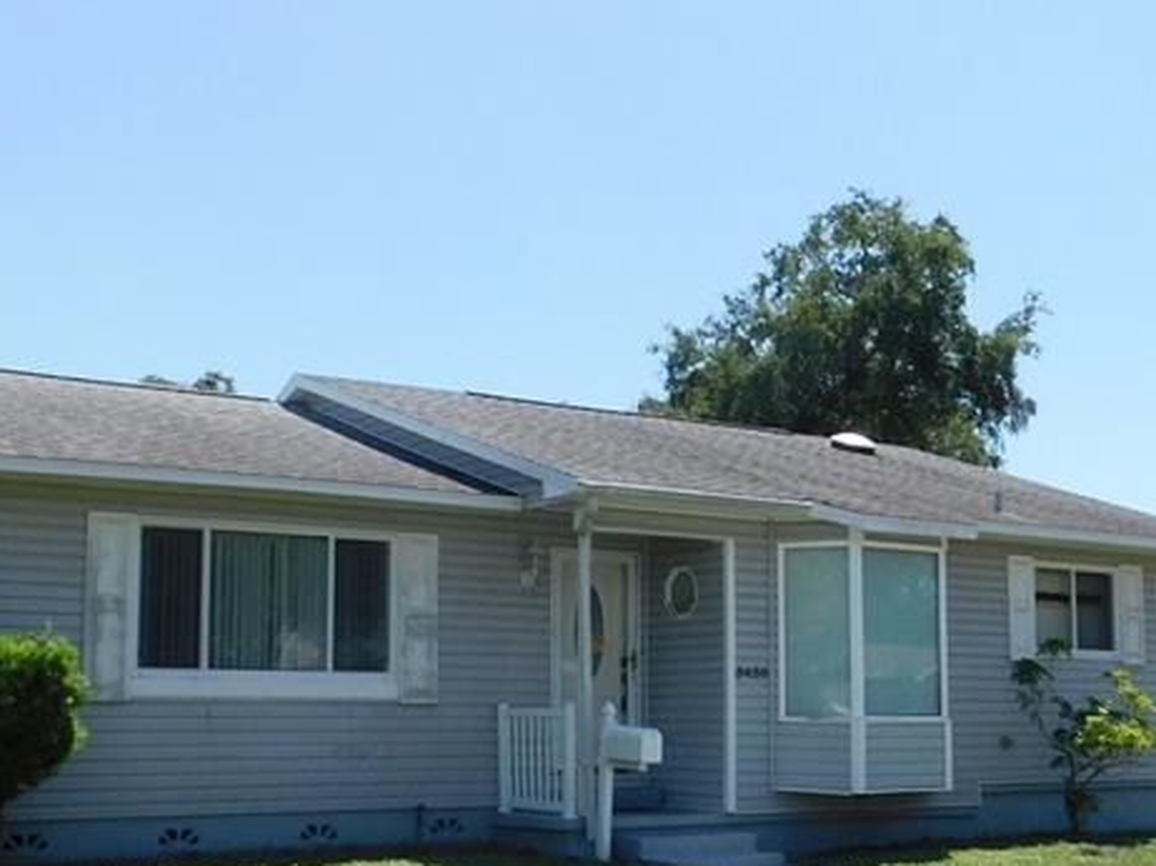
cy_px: 556
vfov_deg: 28.4
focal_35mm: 51
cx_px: 618
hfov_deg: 37.5
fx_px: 1702
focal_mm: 4
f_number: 6
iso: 125
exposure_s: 1/400
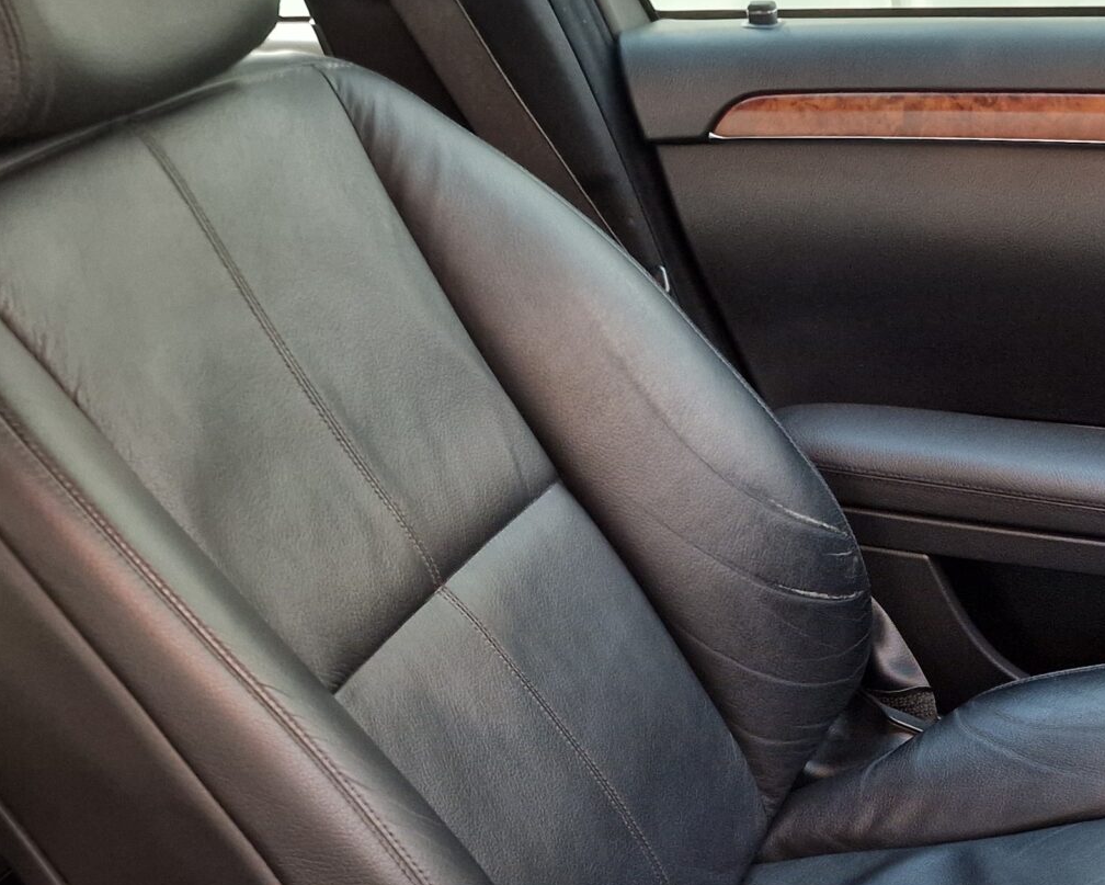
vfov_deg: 26.3
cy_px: 690
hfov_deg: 32.0
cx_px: 907
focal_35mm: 57
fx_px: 1865
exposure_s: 1/25
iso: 500
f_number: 1.8
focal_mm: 6.4
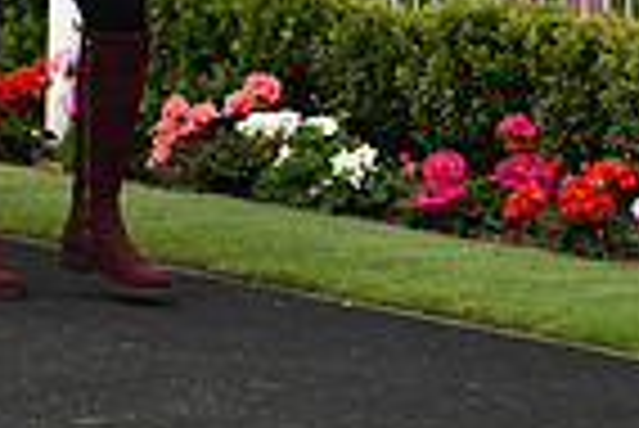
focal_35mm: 368
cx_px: -468
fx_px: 6539
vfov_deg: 3.7
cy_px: -372
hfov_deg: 5.5
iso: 800
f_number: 4.5
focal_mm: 90
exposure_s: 1/1600
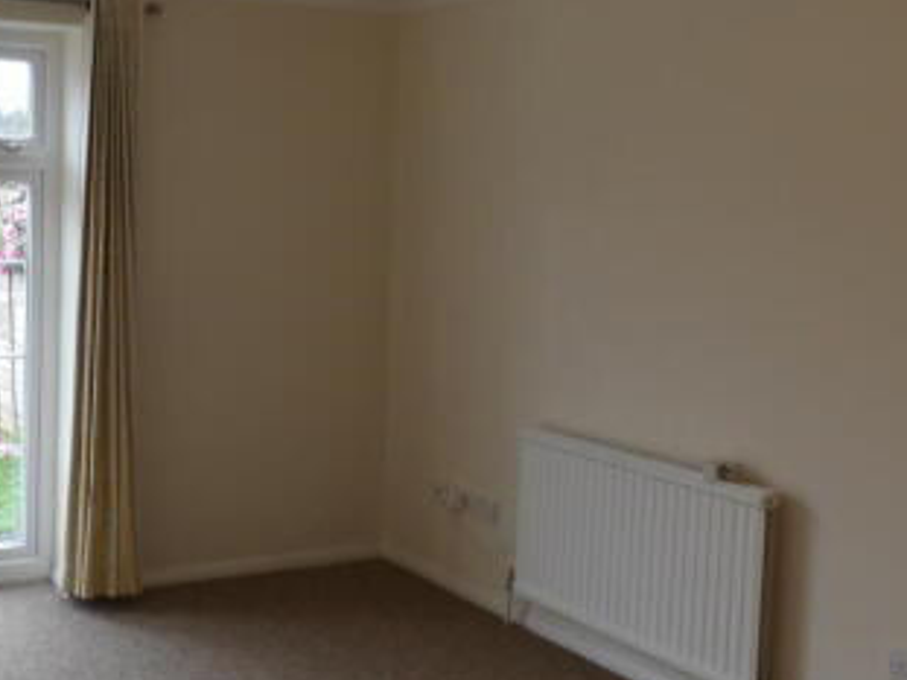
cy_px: 282
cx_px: 153
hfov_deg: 40.0
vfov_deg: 32.1
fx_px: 1179
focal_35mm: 45
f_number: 4.1
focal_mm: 4.3
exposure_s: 1/40
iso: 100
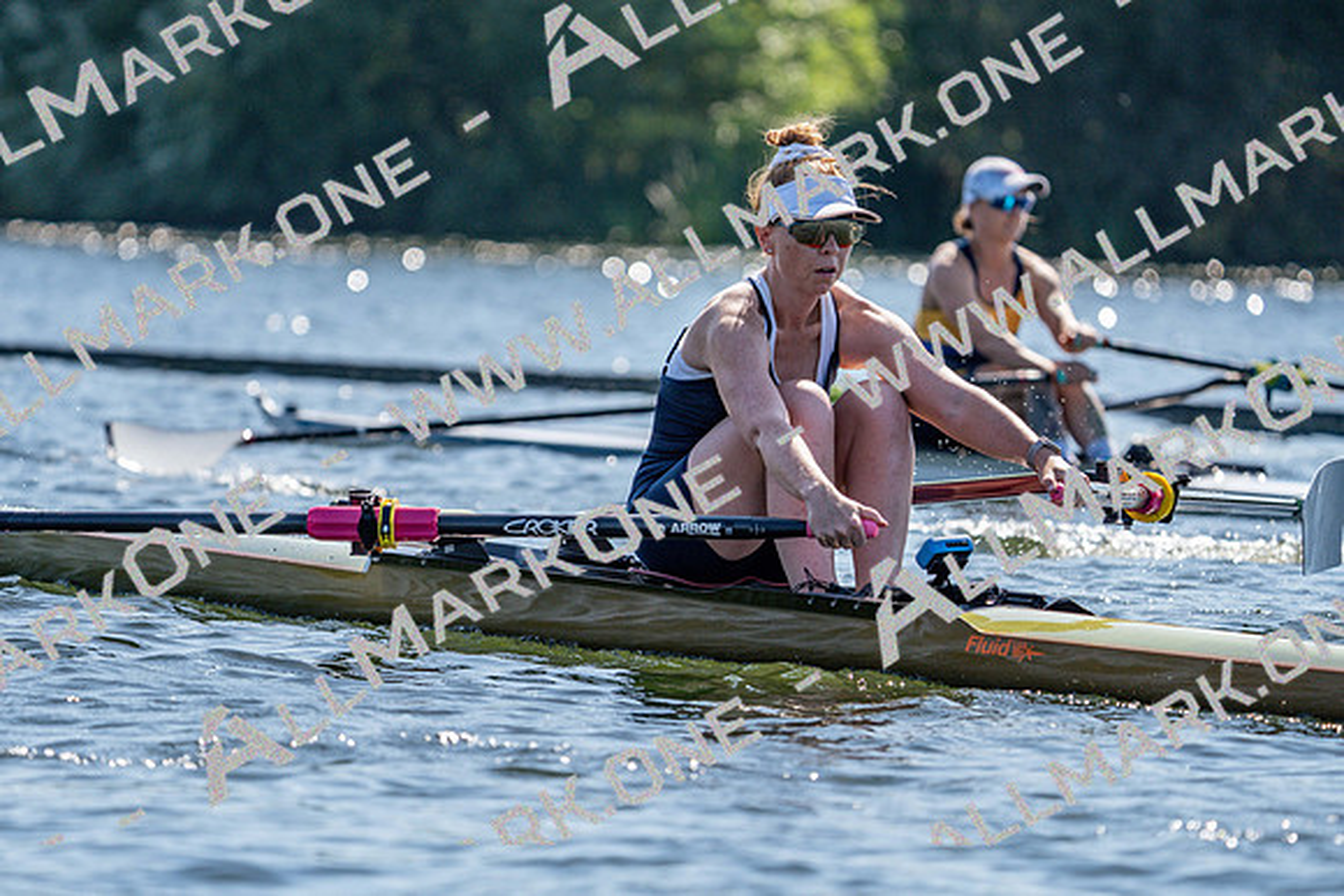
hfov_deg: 6.6
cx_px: 672
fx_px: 11650
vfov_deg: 4.4
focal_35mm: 312
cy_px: 448
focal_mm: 312
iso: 250
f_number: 6.3
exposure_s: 1/1600
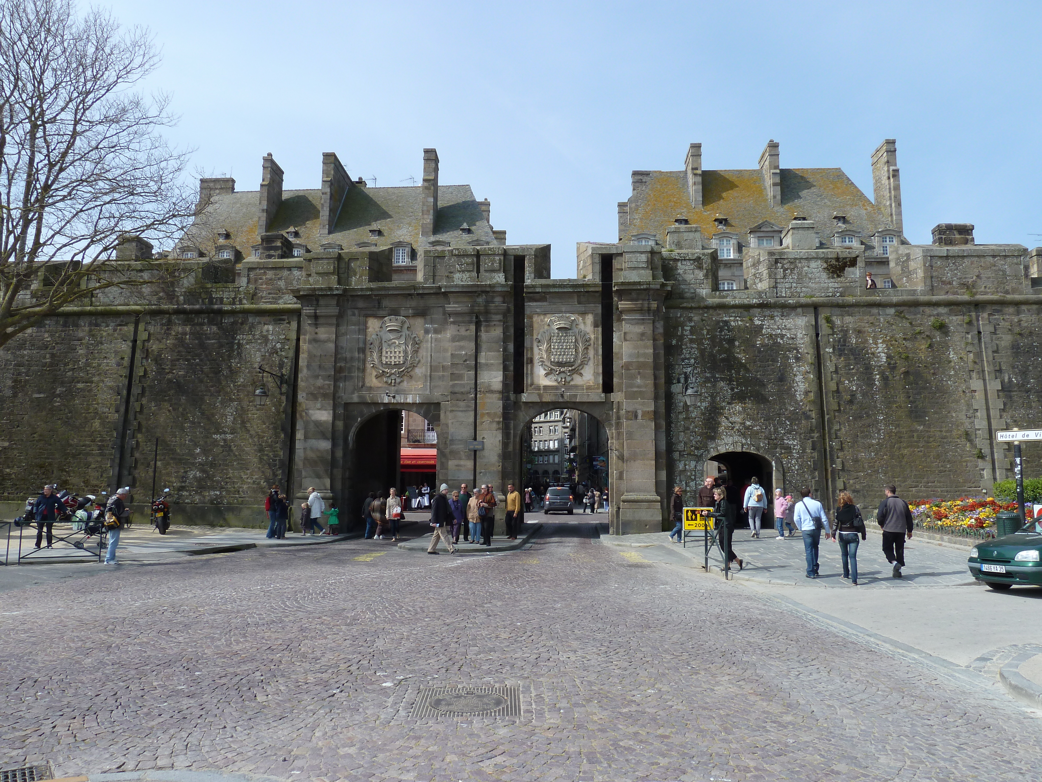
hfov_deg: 69.4
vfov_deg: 54.9
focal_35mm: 25
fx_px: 753
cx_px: 521
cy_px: 391
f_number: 4.5
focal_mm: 4.1
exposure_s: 1/400
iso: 80
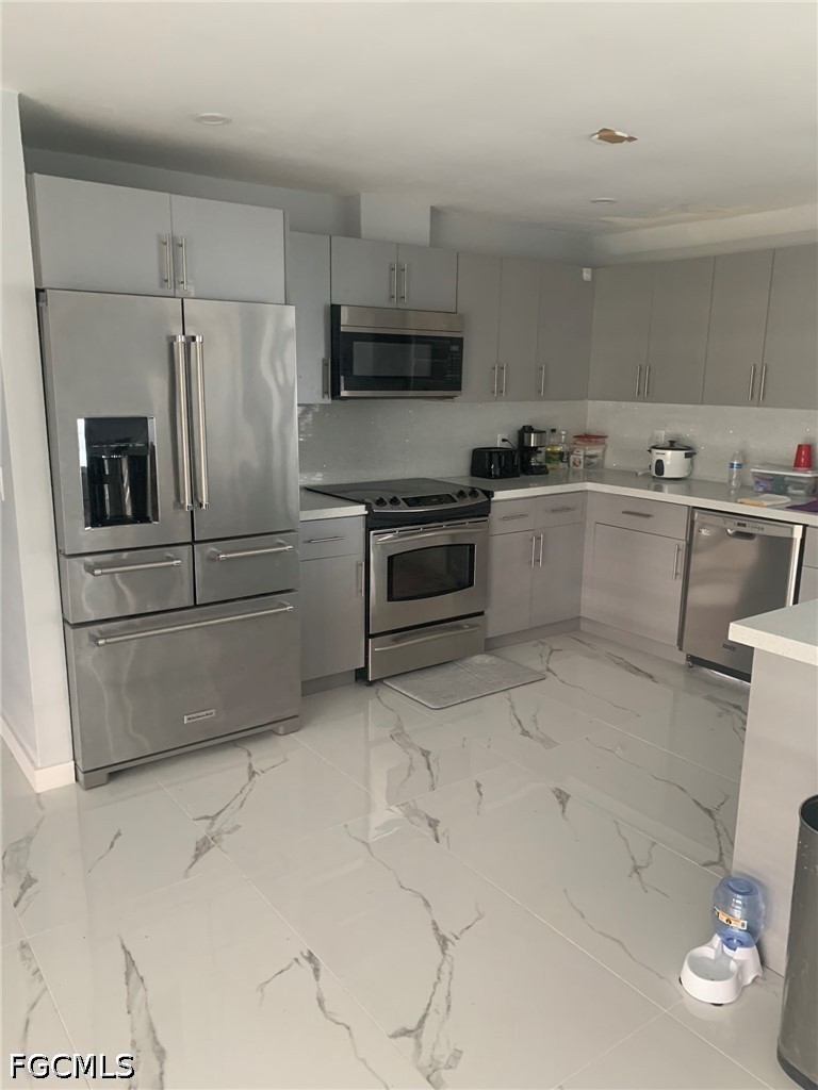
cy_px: 545
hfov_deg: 53.1
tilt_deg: -13.3
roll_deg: -0.3
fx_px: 819
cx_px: 409
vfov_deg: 67.3
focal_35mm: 26
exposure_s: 1/60
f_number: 1.8
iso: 250
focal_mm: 4.25
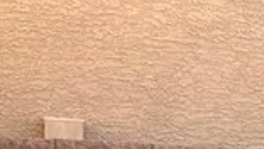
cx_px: 772
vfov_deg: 6.4
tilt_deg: -0.9
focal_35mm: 186
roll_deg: -0.7
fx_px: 1303
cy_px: 249
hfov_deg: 9.3
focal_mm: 4.25
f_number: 1.8
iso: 25
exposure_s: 1/248
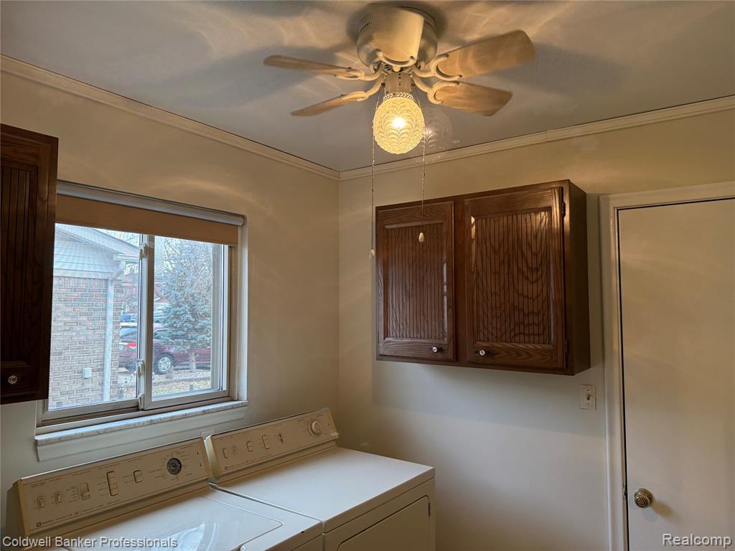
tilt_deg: +4.6
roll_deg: +0.5
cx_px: 368
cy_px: 276
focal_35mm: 24
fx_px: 510
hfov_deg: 71.6
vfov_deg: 56.8
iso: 200
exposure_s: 1/164
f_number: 1.78
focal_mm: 6.76
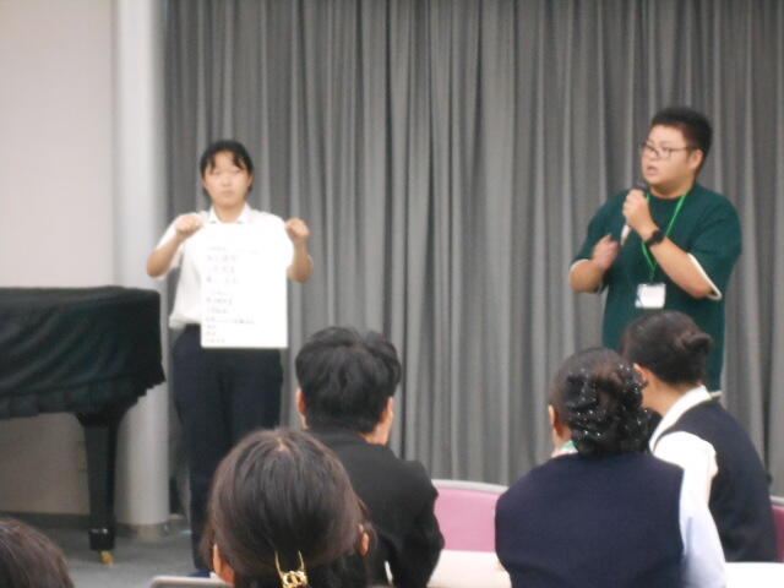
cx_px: 392
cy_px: 294
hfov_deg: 15.2
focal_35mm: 130
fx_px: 2944
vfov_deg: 11.4
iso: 800
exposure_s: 1/13
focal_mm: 23
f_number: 6.5
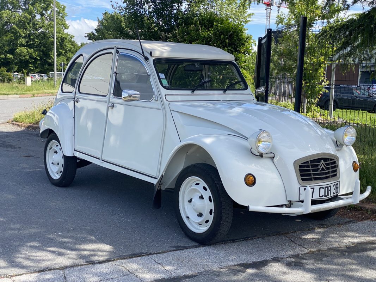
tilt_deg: -6.6
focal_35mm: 52
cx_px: 188
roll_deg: -2.0
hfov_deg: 36.8
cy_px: 141
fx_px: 565
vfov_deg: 28.0
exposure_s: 1/1065
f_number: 2
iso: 20
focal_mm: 6
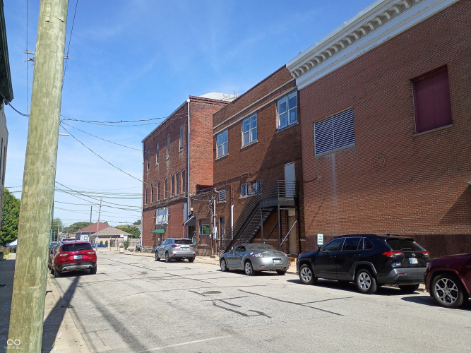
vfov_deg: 48.2
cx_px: 236
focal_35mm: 29
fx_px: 395
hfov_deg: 61.7
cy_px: 176
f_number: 1.8
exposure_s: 1/926
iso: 100
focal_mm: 4.27
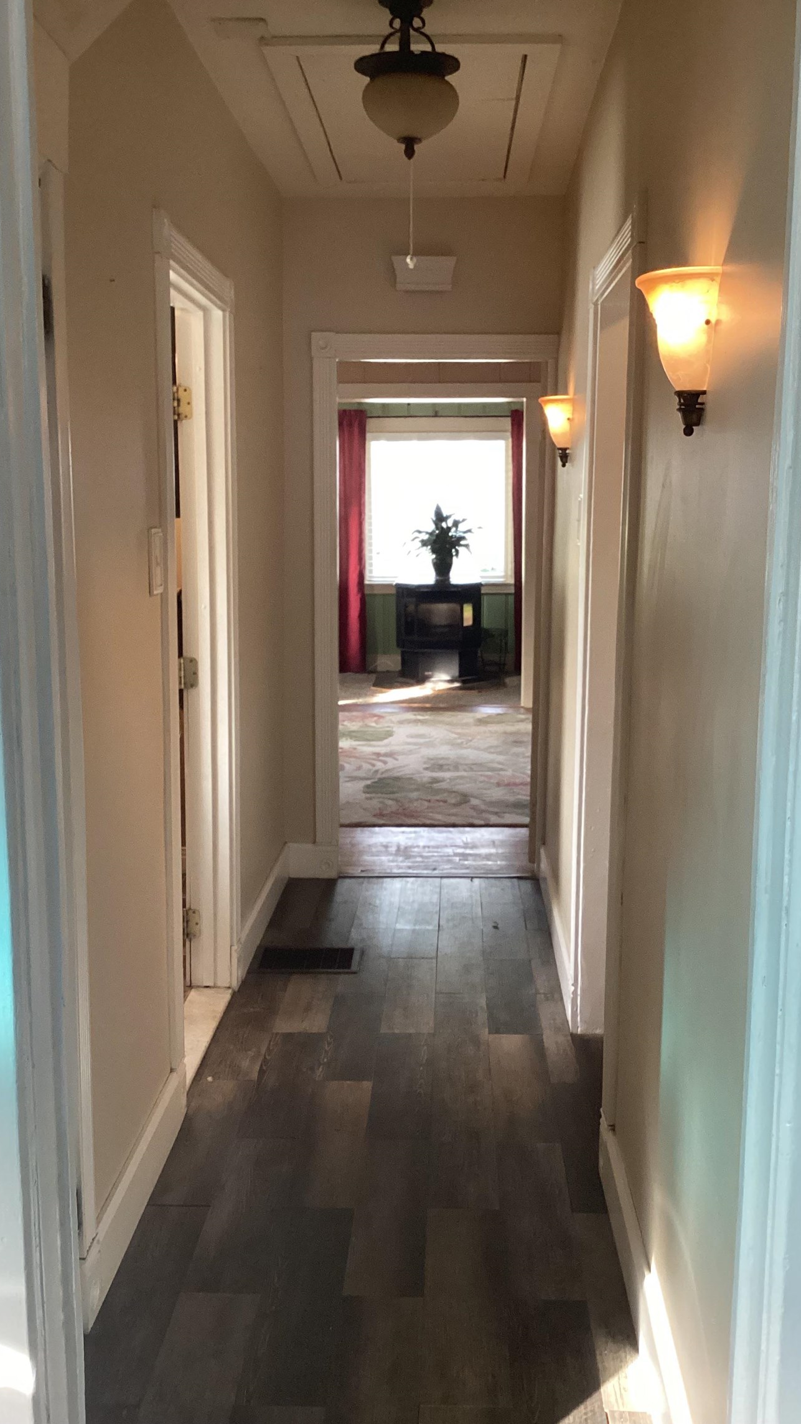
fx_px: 1284
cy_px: 709
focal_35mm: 34
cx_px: 429
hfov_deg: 34.6
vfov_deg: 58.0
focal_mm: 3.3
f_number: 2.4
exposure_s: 1/60
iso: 320
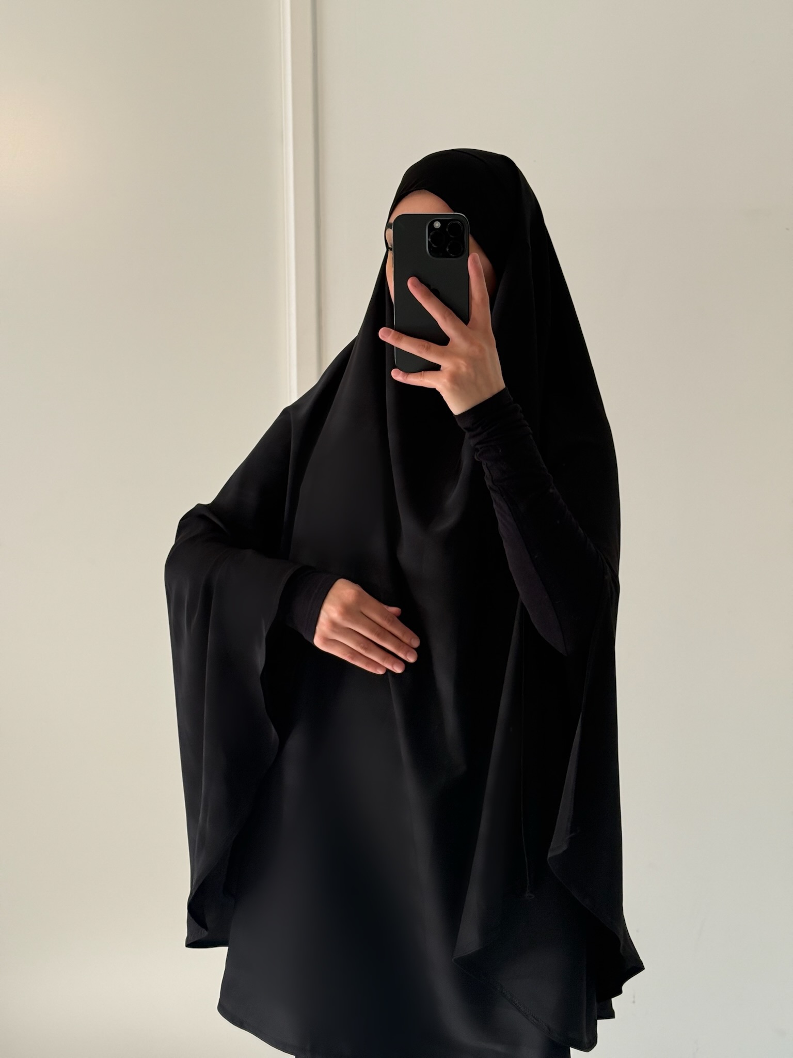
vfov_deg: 39.7
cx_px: 396
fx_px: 1466
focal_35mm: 48
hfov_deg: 30.3
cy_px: 529
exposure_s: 1/126
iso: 160
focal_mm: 6.76
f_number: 1.78
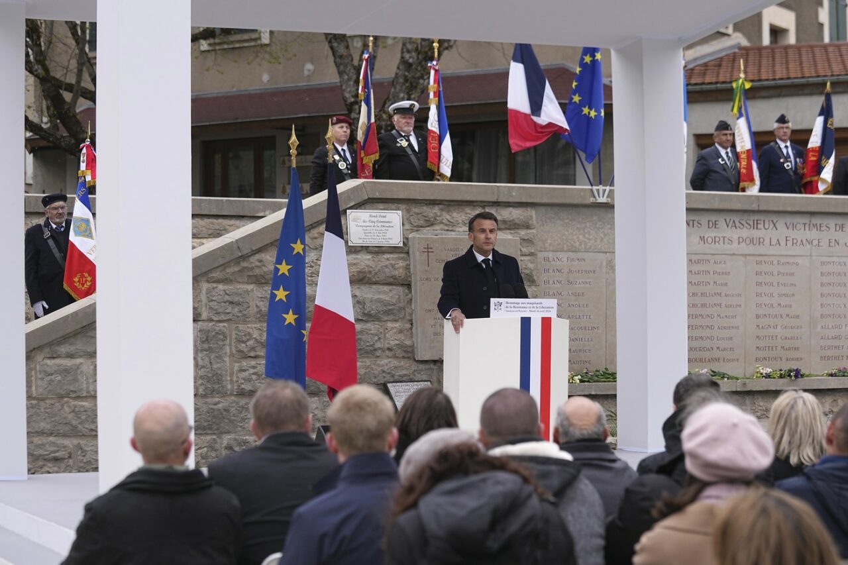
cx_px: 424
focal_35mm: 70
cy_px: 282
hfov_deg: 28.8
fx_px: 1649
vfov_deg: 19.5
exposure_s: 1/2000
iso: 400
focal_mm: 70
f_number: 4
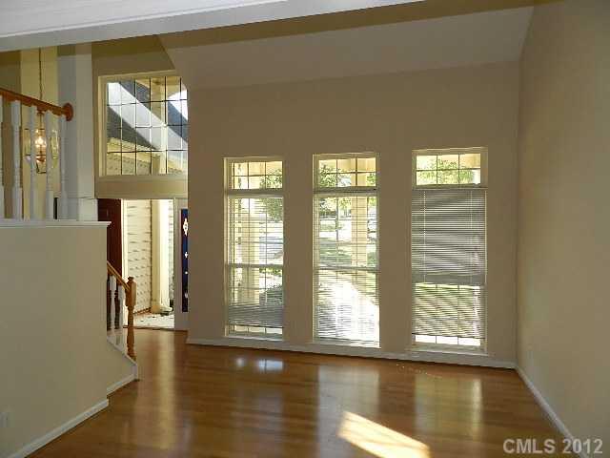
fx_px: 405
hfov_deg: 73.9
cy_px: 229
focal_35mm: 23
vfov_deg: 58.9
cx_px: 305
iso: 160
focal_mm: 4
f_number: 3.4
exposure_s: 1/100
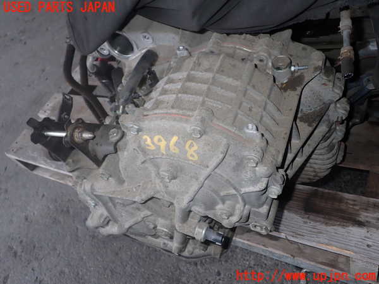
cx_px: 190
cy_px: 142
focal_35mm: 30
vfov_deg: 46.8
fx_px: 328
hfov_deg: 60.0
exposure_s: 1/30
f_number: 6.3
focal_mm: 5.4
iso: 200
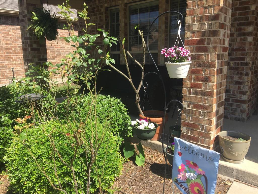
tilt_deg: -11.4
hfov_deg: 61.7
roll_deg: +1.3
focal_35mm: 29
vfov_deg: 48.2
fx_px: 216
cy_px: 97
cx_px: 129
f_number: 2.2
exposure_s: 1/801
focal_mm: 4.15
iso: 25
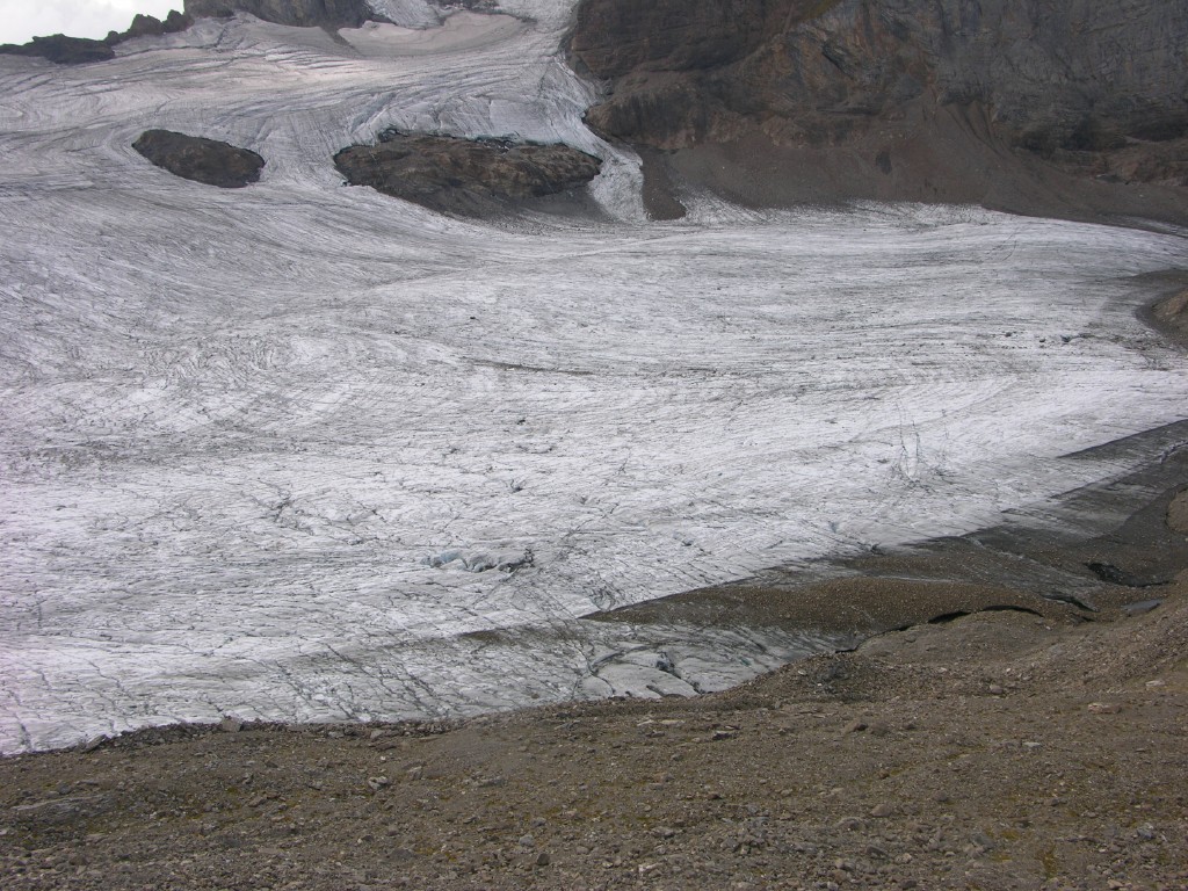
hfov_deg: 52.6
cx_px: 594
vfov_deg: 40.7
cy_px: 446
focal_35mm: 35
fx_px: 1201
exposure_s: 1/200
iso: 50
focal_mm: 8.9
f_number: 5.6
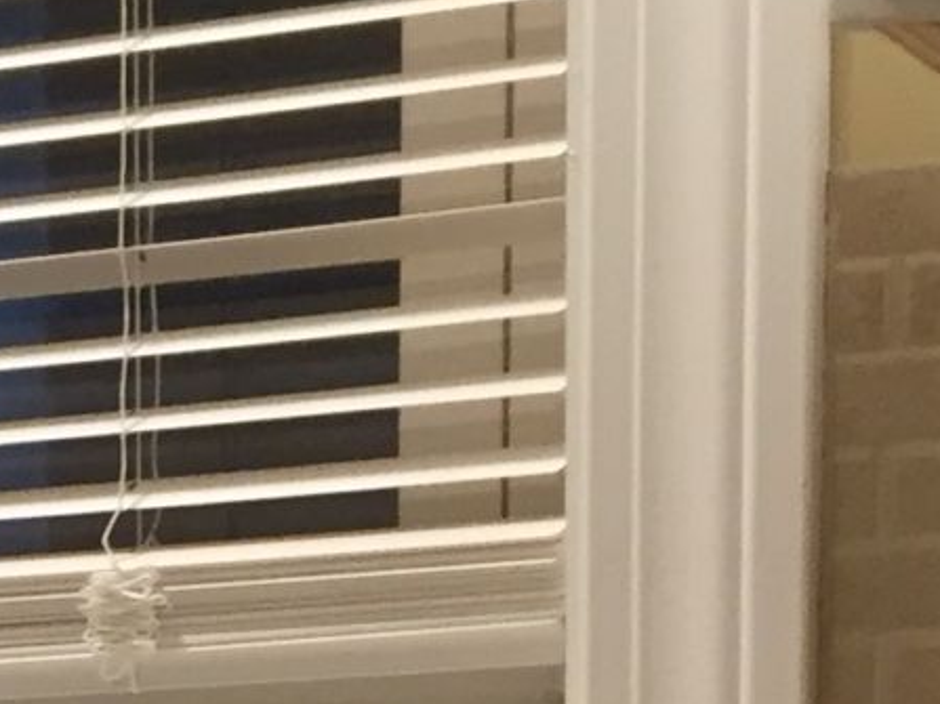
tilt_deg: -9.2
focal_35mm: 166
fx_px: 4507
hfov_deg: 11.1
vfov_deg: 8.3
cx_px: -793
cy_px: 1570
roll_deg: +2.7
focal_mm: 4.15
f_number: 2.2
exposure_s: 1/30
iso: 80
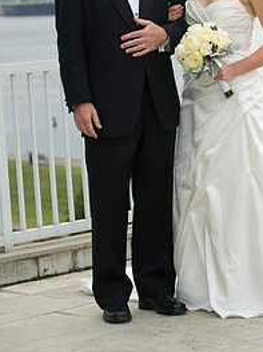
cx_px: 193
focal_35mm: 161
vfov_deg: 12.2
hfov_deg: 9.2
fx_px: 1632
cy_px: 83
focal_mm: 98
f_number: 4.5
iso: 200
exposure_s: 1/200
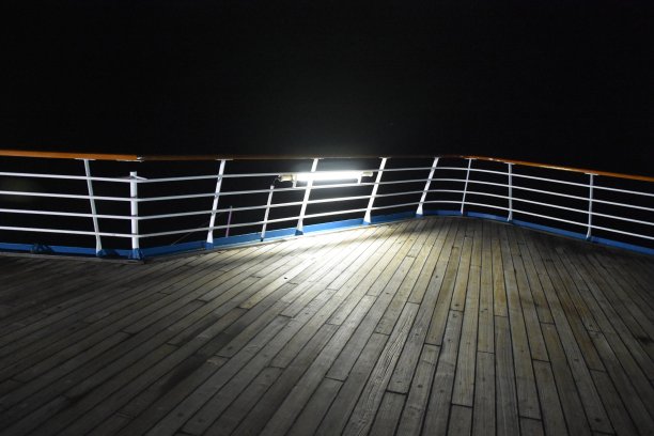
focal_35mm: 27
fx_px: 490
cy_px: 218
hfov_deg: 67.4
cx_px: 327
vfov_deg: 47.9
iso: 7200
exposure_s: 1/60
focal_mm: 18
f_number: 3.5
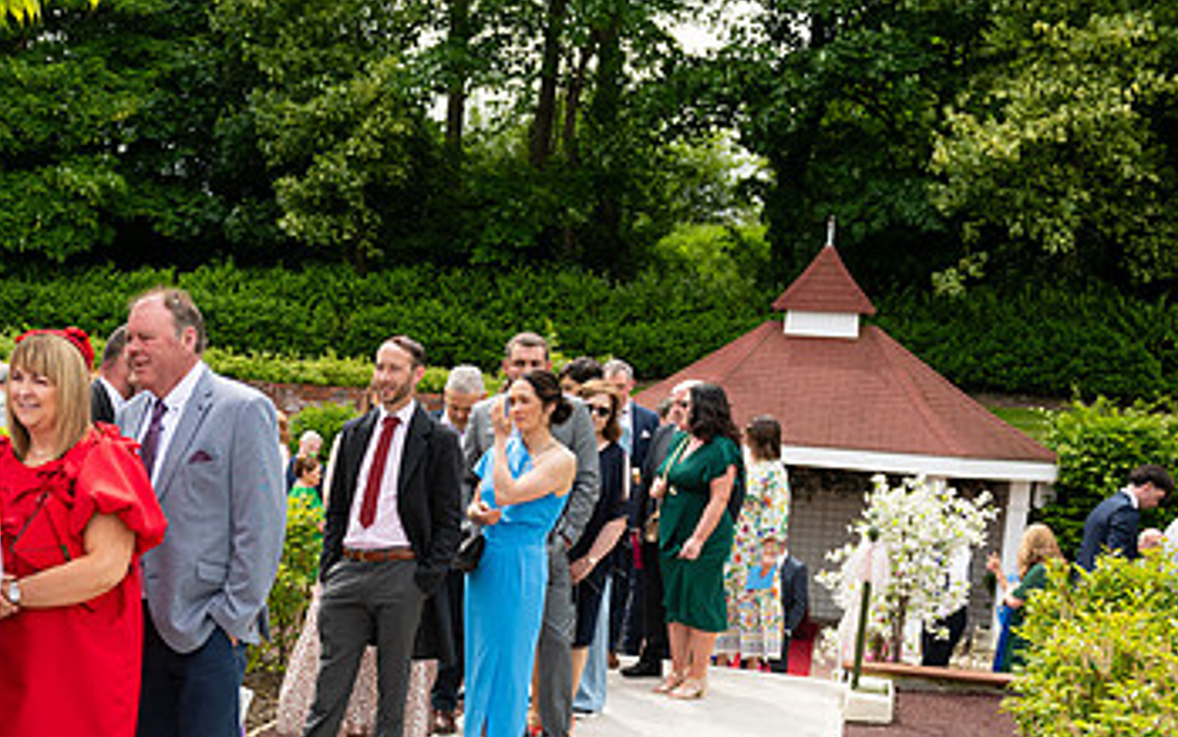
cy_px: 607
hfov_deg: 39.9
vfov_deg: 25.8
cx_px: 289
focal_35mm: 49
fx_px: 1574
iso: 250
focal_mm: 29
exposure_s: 1/2500
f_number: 3.5
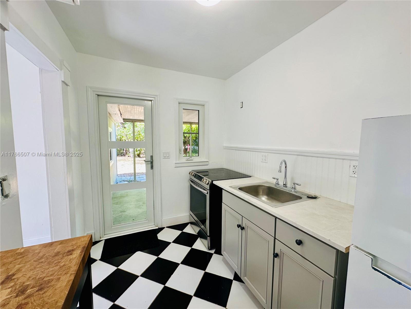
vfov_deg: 85.7
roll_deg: -0.9
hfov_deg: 102.1
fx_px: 166
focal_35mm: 14
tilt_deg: -5.0
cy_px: 154
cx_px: 206
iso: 100
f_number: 2.2
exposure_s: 1/120
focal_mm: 2.22
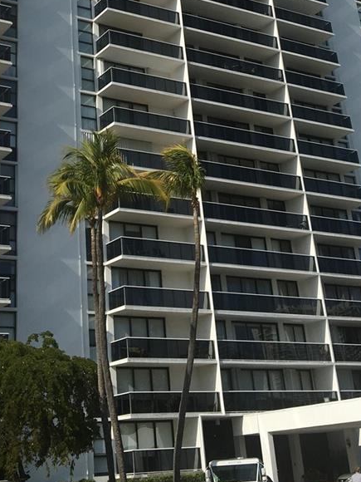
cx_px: 122
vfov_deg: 30.7
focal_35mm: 60
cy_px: 48
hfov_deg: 24.3
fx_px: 834
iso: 25
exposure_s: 1/2653
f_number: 2.2
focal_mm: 4.15
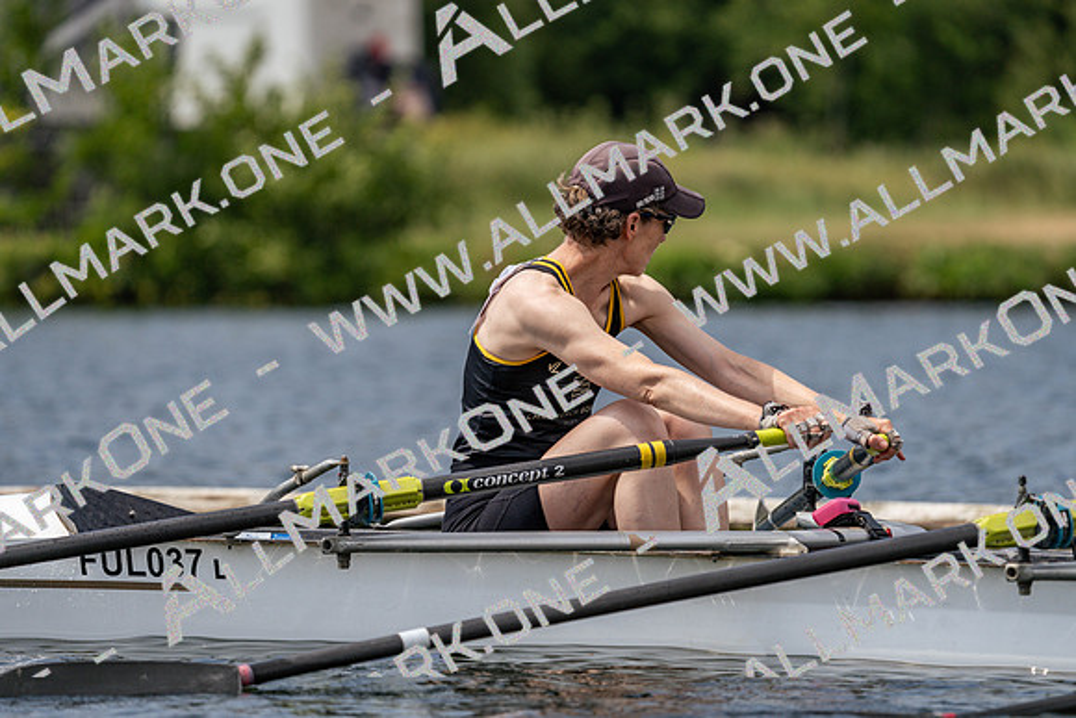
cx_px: 538
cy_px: 359
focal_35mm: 376
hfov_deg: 5.5
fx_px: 11240
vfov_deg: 3.7
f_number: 6.3
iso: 250
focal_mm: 376
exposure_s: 1/1600
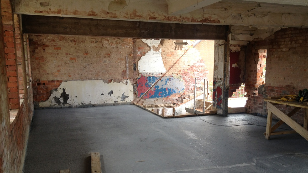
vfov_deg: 30.3
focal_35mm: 39
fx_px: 319
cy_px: 107
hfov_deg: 51.6
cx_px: 155
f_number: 2.4
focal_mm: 4.28
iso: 64
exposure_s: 1/60
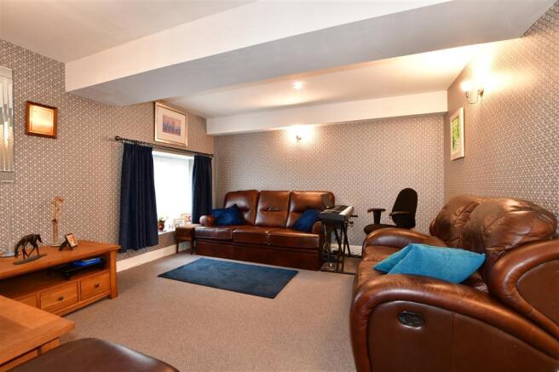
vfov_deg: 77.3
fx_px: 233
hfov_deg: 100.4
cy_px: 186
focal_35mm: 15
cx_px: 280
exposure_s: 2.5
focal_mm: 10
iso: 160
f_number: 7.1
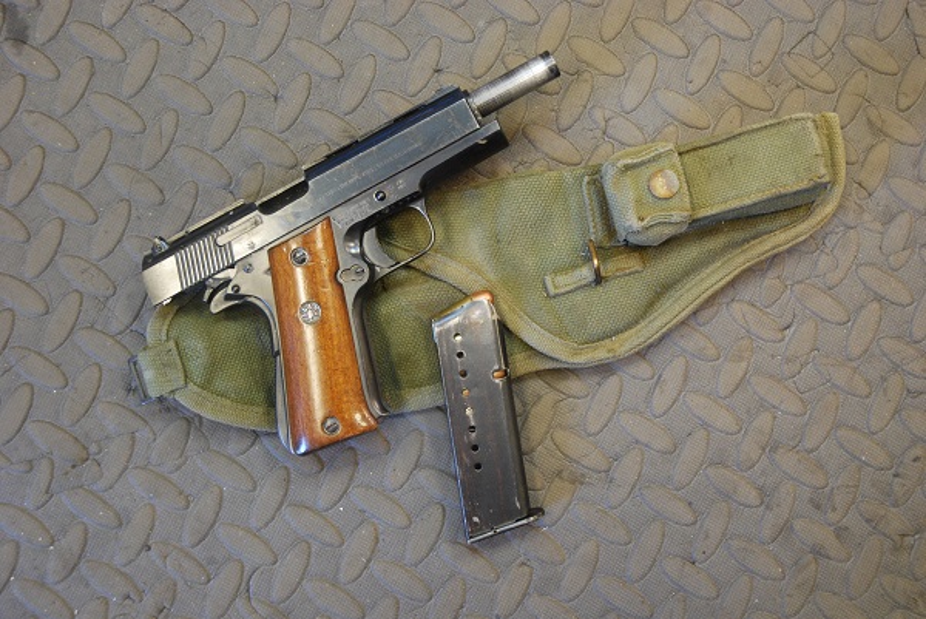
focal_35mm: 46
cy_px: 310
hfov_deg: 42.3
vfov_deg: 29.0
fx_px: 1197
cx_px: 463
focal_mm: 31
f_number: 4
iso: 800
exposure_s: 1/30
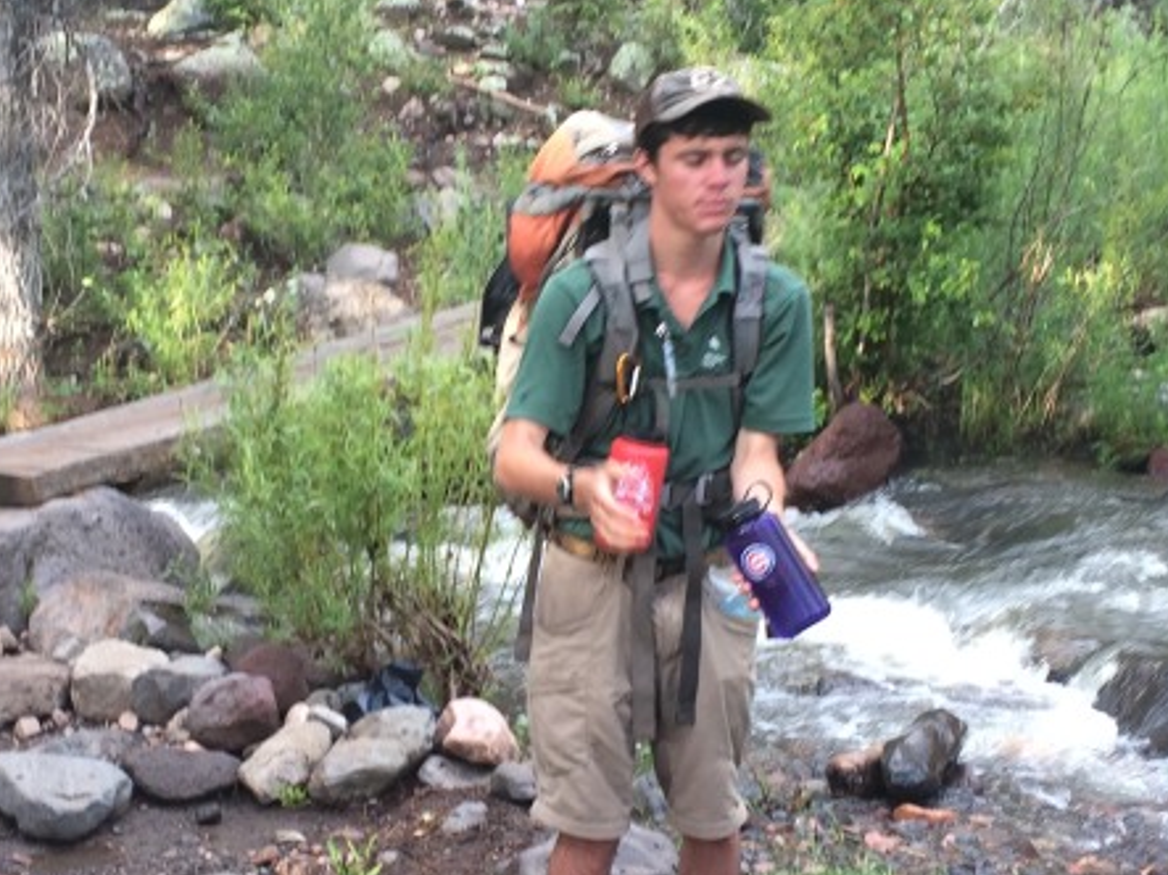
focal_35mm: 67
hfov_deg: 28.8
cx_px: 422
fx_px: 2260
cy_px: 511
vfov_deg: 21.9
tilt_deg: -12.2
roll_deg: +1.0
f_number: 2.2
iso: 32
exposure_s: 1/60
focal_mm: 4.15
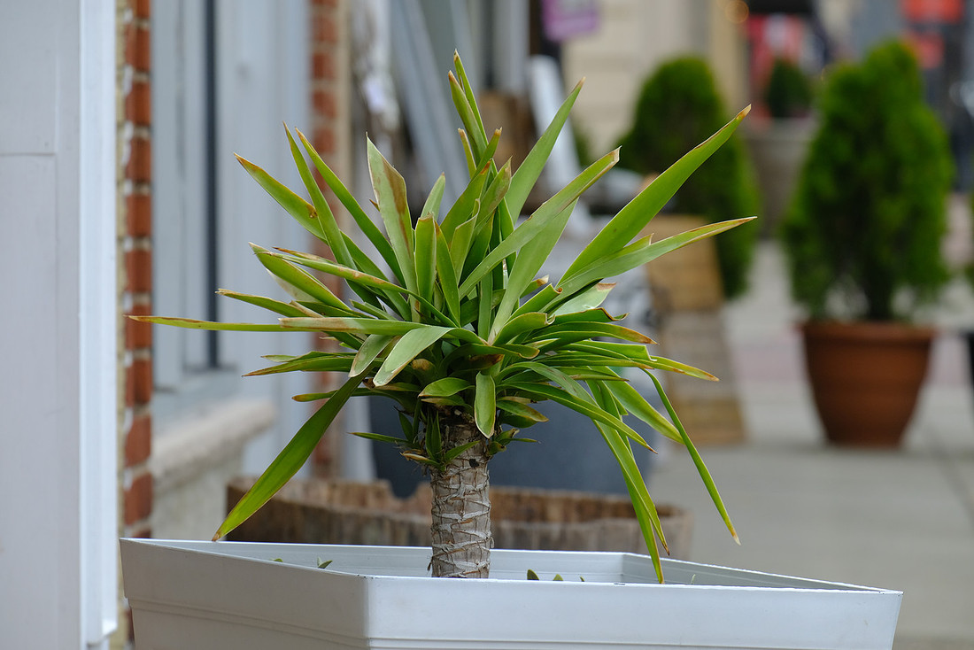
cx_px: 487
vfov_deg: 5.3
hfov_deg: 7.9
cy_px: 325
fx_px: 7009
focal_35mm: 259
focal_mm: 172.4
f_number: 8
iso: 400
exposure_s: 1/200
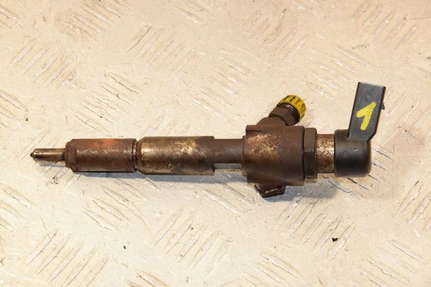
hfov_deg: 19.5
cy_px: 144
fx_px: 1256
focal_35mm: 105
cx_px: 216
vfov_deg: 13.0
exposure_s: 1/200
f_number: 9
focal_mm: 70
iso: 1600
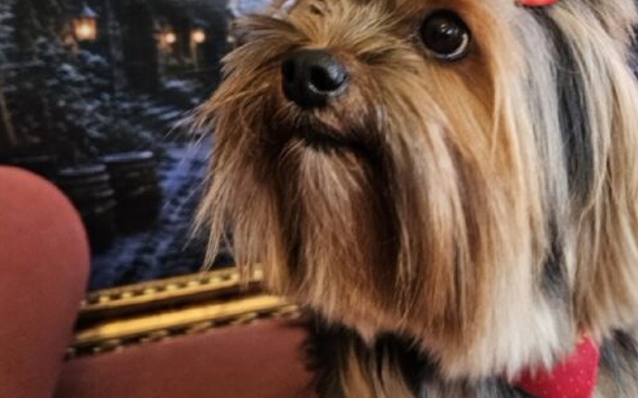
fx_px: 887
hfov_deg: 39.0
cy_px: 86
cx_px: 434
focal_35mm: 51
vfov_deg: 25.0
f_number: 1.8
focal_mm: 5.4
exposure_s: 1/207
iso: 200
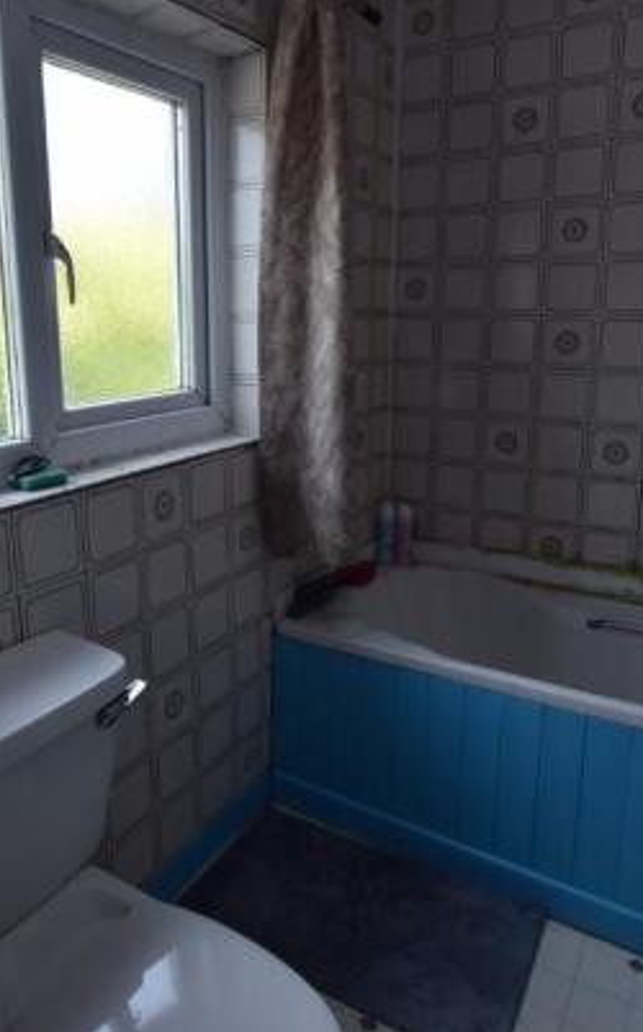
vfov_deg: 72.5
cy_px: 475
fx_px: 702
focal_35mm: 25
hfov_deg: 49.0
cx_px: 264
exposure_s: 1/160
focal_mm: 10
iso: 400
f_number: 6.3
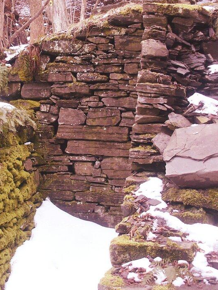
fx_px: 504
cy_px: 135
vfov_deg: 32.2
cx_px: 51
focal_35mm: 60
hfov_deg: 24.1
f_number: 3.6
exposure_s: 1/60
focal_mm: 8.59
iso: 64
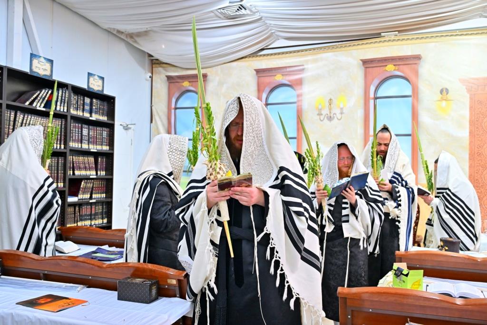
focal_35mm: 32
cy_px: 162
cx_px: 244
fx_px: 426
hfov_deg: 59.5
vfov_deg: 41.7
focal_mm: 31.5
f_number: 4
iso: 1000
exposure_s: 1/200
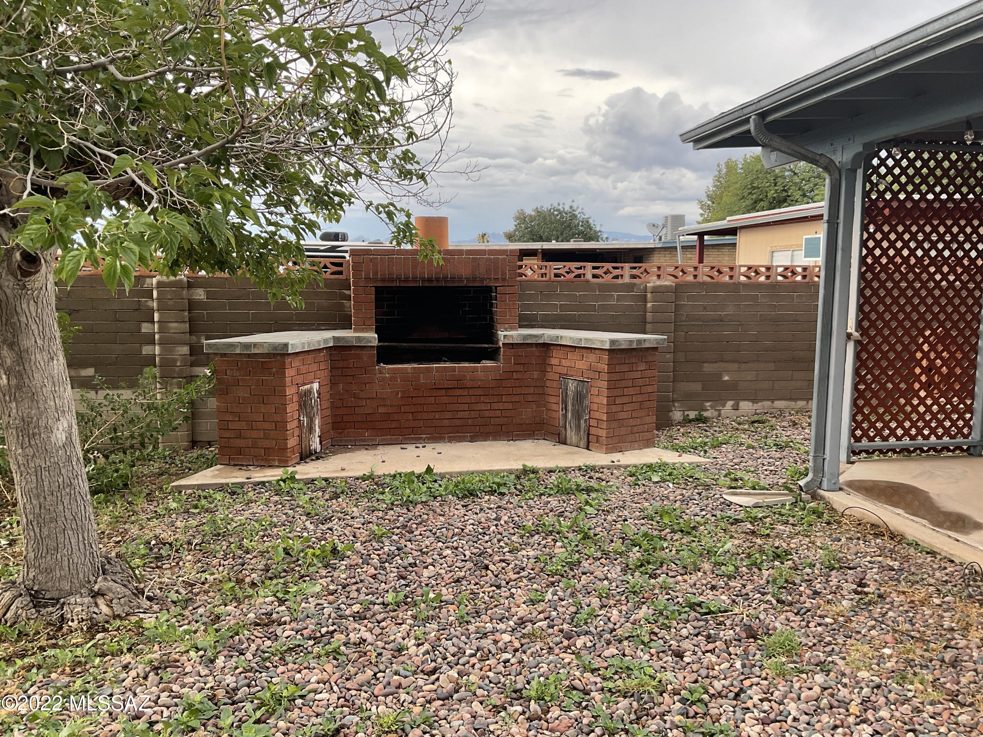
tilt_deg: -6.0
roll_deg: -1.3
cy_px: 368
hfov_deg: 61.7
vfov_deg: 48.2
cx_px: 492
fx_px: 824
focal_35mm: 29
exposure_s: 1/300
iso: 16
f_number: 1.8
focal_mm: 3
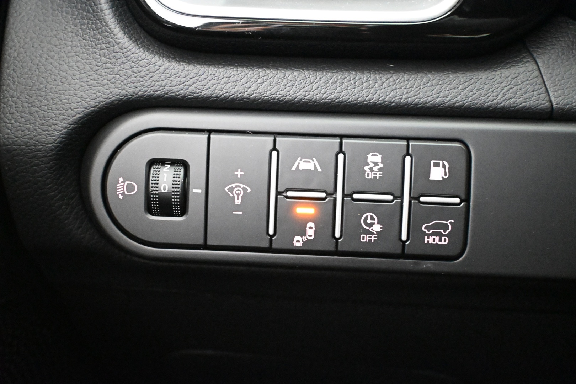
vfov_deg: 35.5
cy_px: 192
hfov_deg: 51.3
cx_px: 288
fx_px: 600
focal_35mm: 38
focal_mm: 25
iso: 12800
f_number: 4.2
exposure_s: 1/15
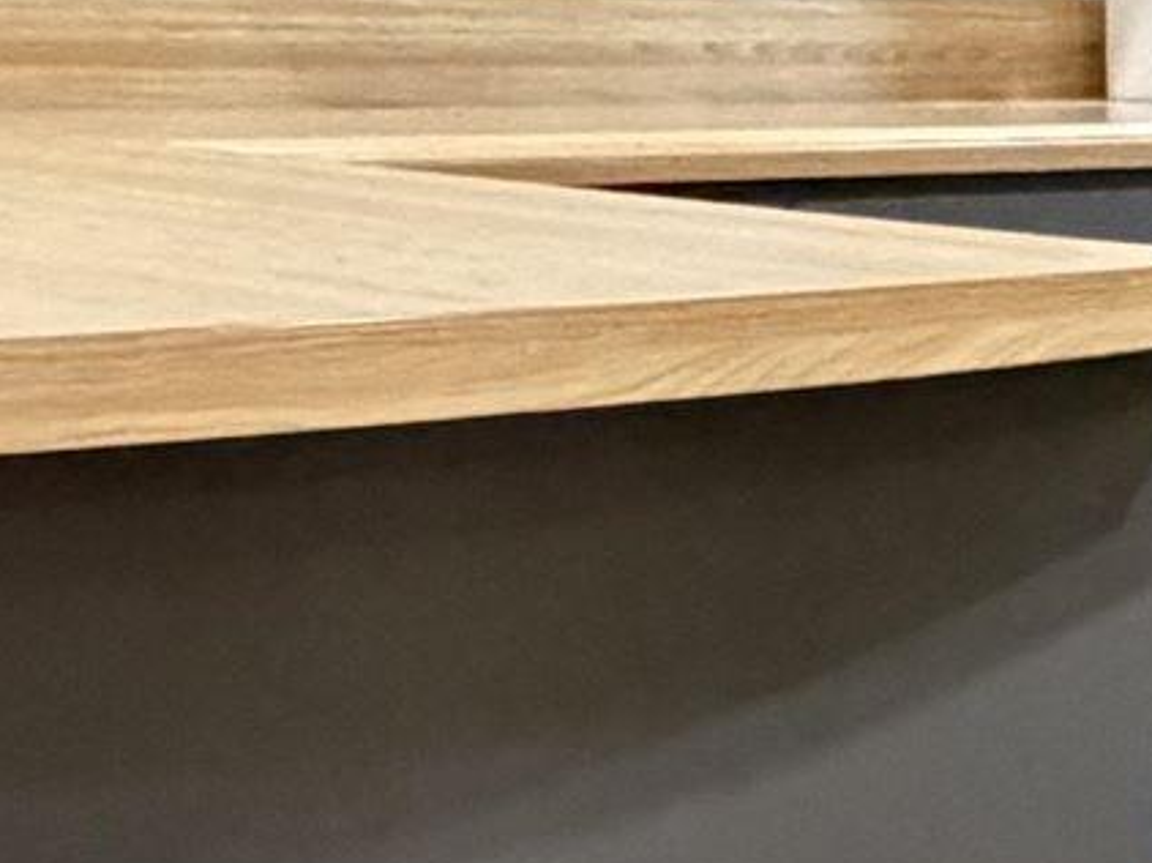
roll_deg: -0.8
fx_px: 3393
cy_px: 289
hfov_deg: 15.7
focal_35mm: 102
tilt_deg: -5.0
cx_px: 2219
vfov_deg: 14.5
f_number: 2.2
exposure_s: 1/60
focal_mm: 2.22
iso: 1000
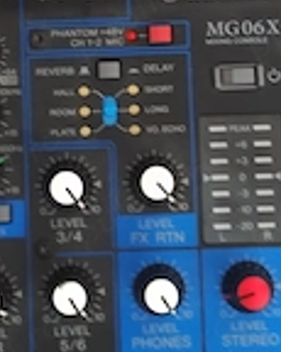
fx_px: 1301
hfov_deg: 12.3
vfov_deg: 15.2
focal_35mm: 125
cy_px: 42
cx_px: 68
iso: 10000
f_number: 1.65
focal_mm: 6.19
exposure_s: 1/14.3
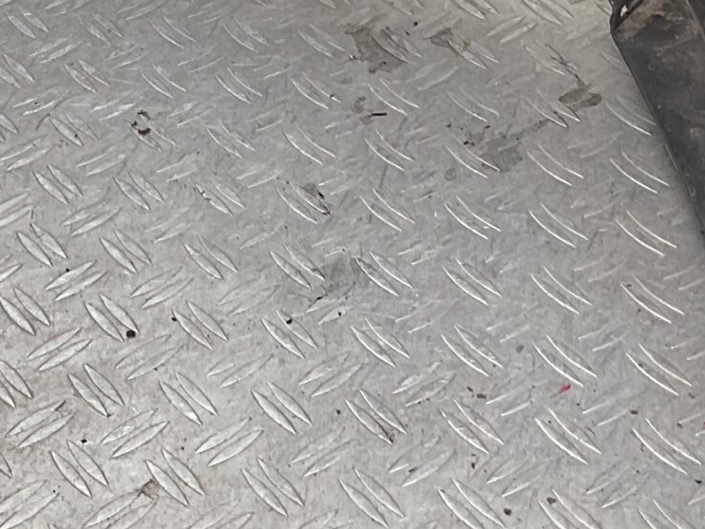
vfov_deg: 14.1
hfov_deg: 19.5
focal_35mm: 100
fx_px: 2037
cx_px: 177
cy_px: -211
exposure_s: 1/120
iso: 25
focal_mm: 3
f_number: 1.8
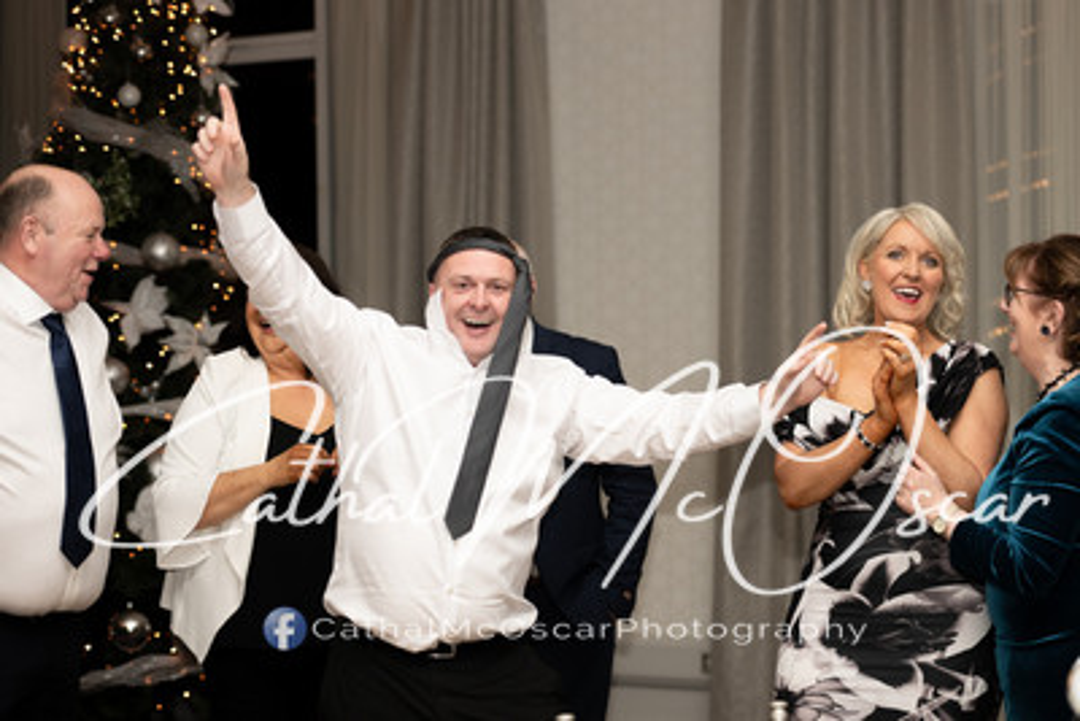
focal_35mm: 82
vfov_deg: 16.7
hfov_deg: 24.8
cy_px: 360
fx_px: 2461
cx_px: 540
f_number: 2.8
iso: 400
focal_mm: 82
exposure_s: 1/200
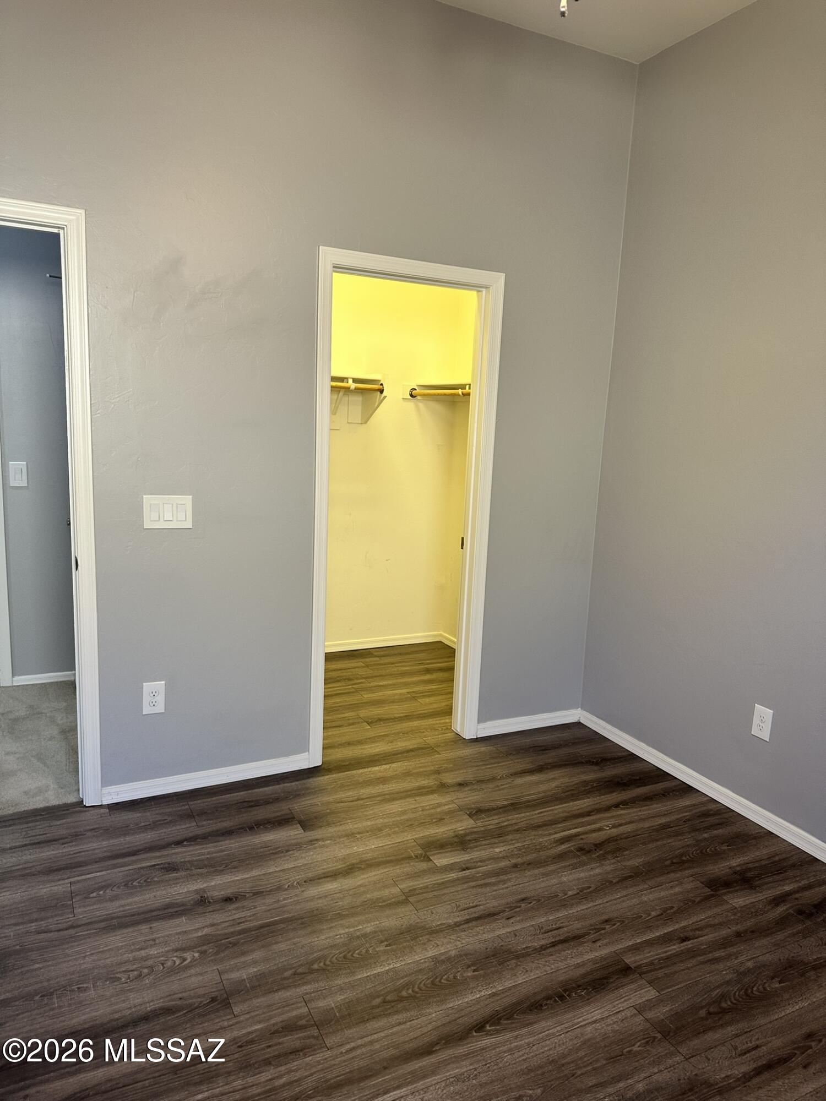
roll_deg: -4.1
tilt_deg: -8.9
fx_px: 764
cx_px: 413
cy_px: 550
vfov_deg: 71.6
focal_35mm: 24
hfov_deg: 56.8
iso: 125
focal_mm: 6.86
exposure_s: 1/60
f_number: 1.78
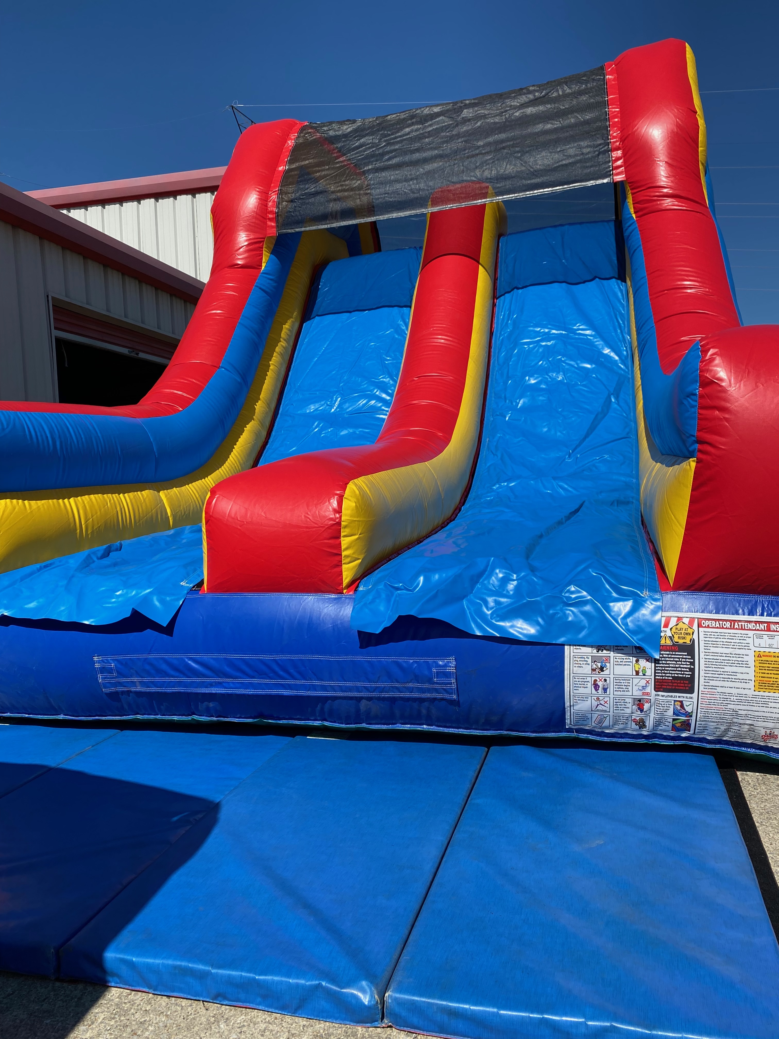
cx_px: 390
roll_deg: +1.9
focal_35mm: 26
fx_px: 780
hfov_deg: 53.1
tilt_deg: -0.4
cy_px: 520
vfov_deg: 67.3
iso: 32
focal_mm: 4.25
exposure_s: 1/3610
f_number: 1.8
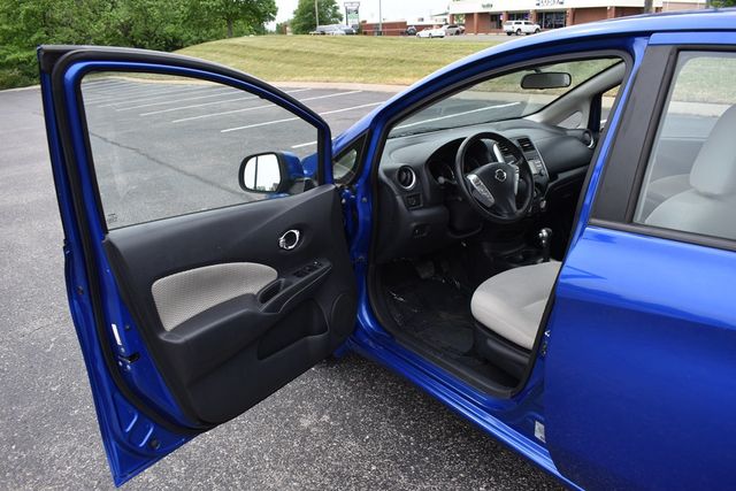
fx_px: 552
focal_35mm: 27
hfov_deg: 67.4
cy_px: 246
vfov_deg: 48.0
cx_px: 368
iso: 200
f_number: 5.6
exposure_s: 1/250
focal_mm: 18
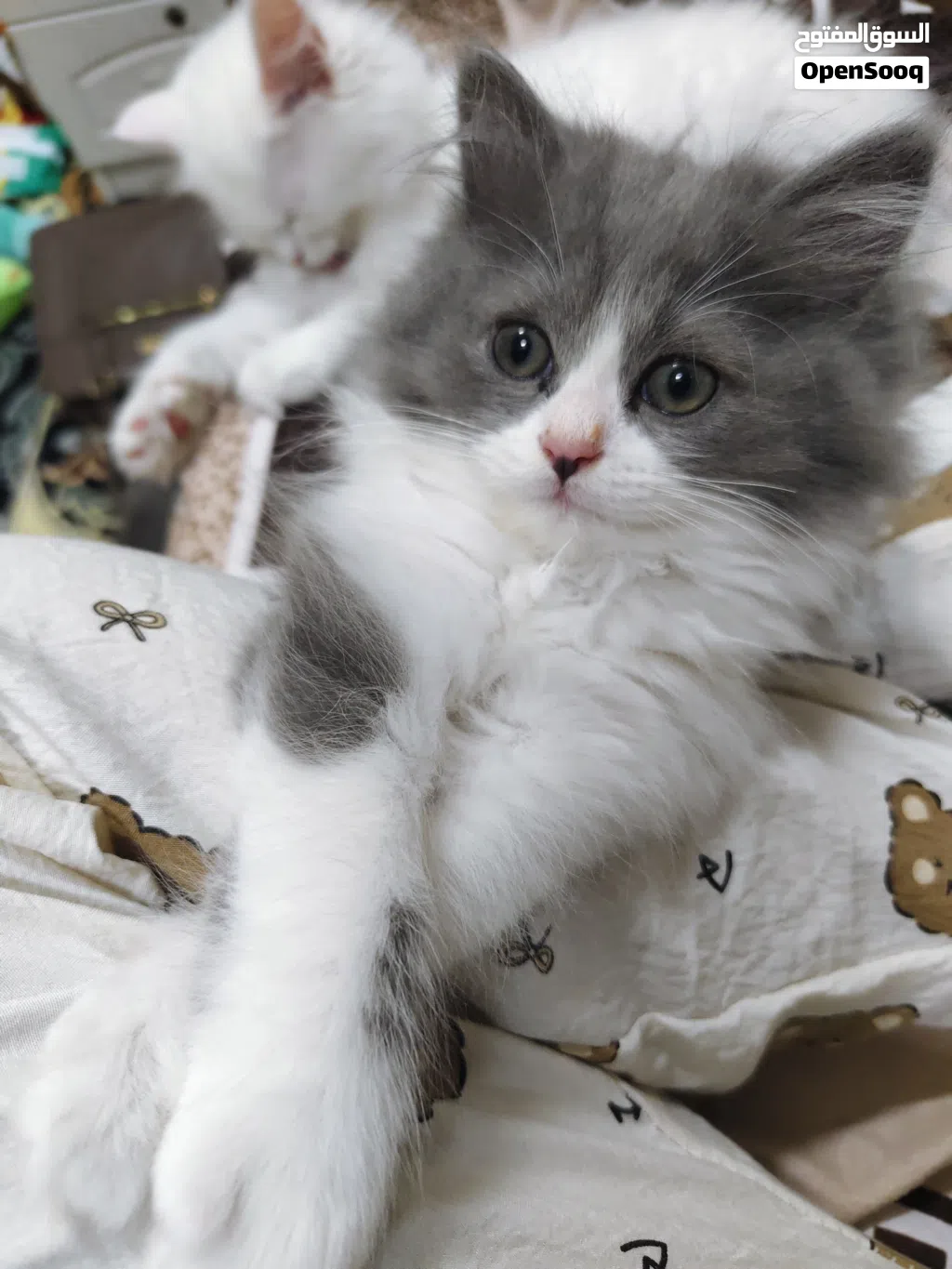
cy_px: 634
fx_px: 843
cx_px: 476
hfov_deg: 58.9
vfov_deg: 73.9
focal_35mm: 23
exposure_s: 1/50
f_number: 2.8
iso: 921
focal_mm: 5.56
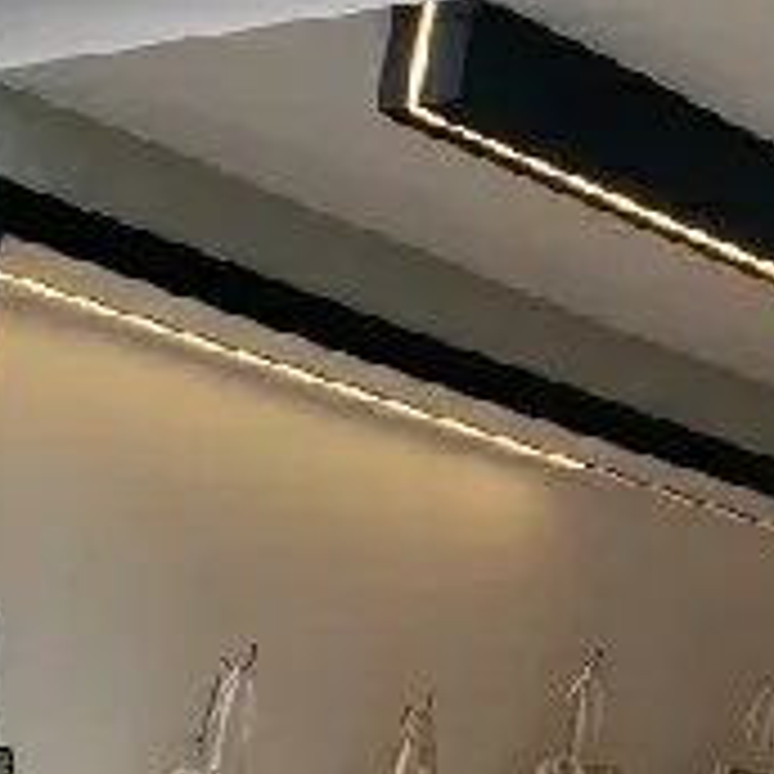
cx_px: 1336
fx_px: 2707
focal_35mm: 107
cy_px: 184
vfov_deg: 16.2
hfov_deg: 14.5
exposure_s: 1/400
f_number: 2.4
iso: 50
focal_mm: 4.3
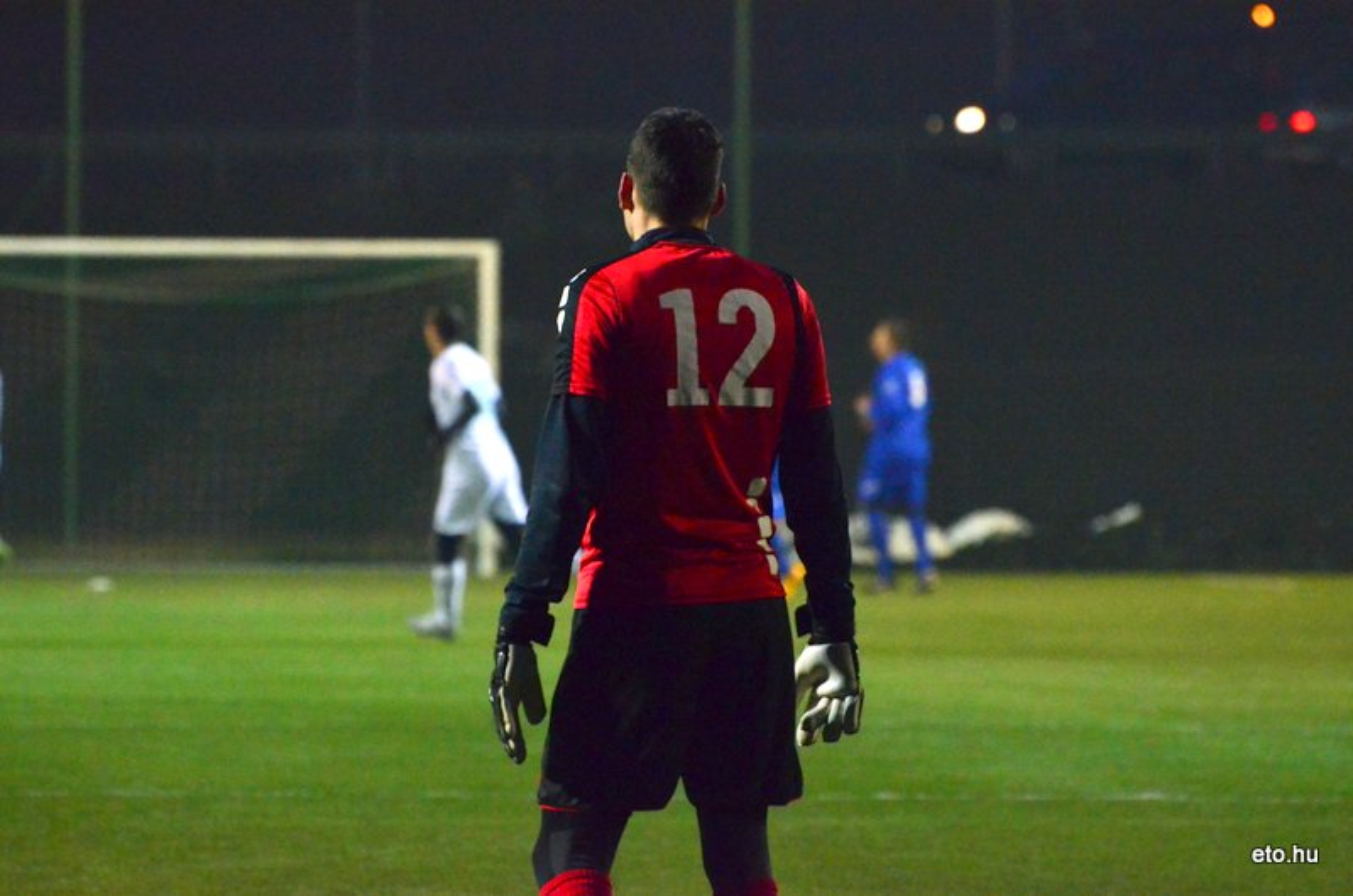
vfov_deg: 3.8
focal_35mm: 360
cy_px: 448
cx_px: 676
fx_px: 13503
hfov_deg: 5.7
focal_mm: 240
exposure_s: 1/250
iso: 5000
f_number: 5.6
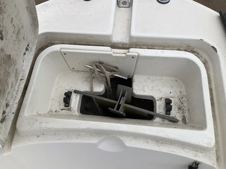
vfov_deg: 48.2
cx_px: 113
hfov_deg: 61.7
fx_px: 189
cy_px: 84
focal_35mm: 29
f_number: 1.8
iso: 25
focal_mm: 3
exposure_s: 1/2538
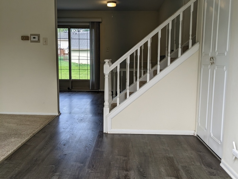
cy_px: 90
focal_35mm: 27
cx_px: 119
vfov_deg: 51.4
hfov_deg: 65.3
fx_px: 186
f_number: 1.73
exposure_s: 1/435
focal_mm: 4.38
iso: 49
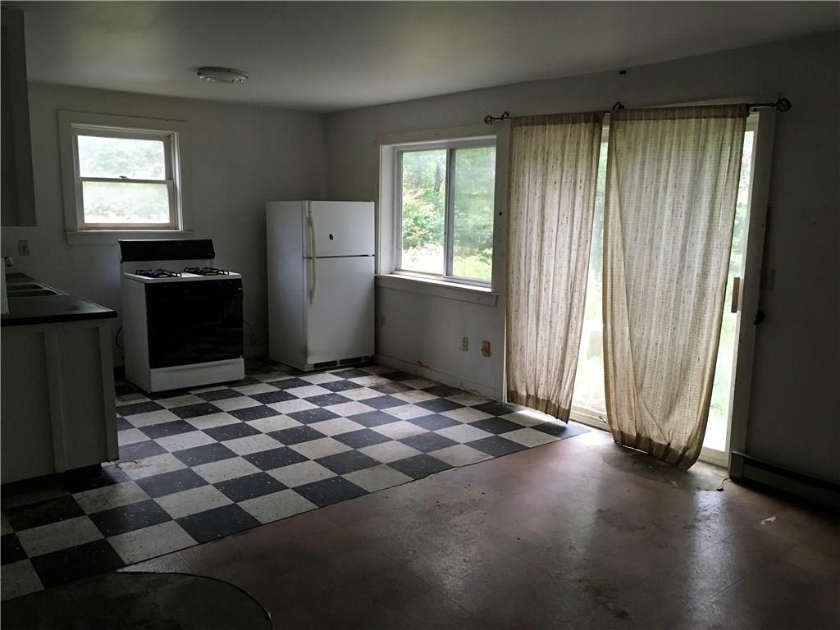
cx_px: 420
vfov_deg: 48.2
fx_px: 704
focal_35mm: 29
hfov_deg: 61.7
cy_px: 315
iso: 125
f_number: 2.2
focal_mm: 4.15
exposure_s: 1/30
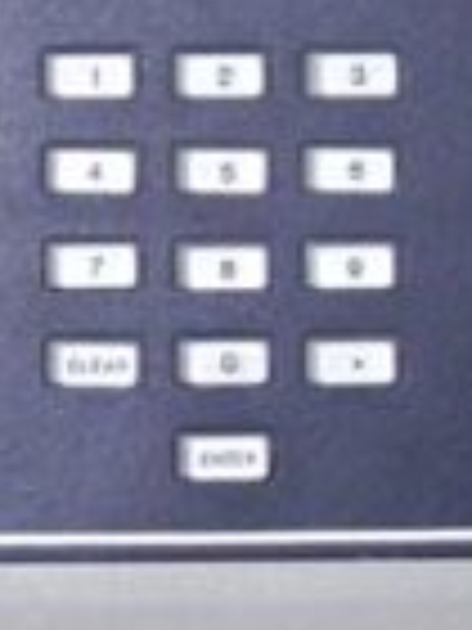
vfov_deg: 9.0
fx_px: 3945
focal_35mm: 217
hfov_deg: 6.7
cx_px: -279
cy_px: 772
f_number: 2.7
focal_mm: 6.2
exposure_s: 1/60
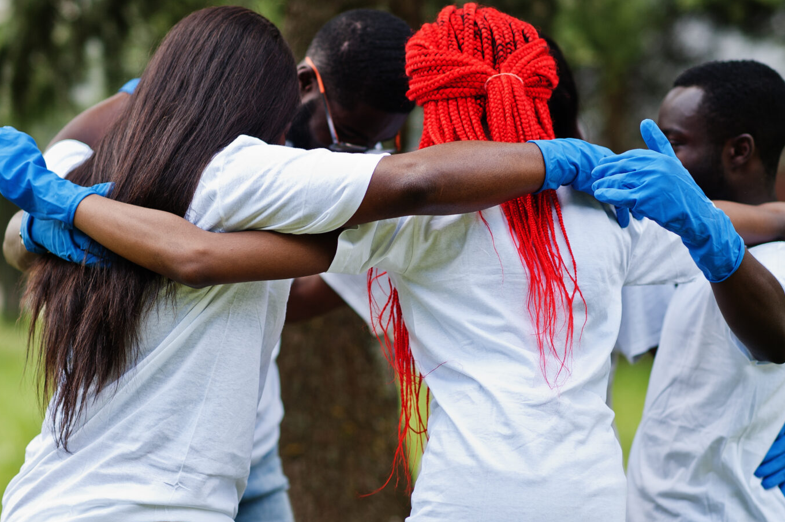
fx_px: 2615
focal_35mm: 120
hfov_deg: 17.1
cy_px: 269
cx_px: 361
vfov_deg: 11.4
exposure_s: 1/640
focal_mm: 85
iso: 200
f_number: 2.2
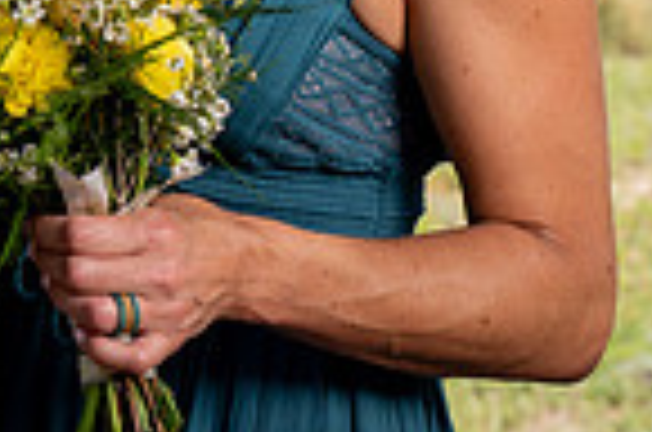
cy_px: -423
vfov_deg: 6.3
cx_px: -238
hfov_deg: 9.6
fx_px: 3813
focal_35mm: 211
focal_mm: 50
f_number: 5.6
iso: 100
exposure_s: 1/200
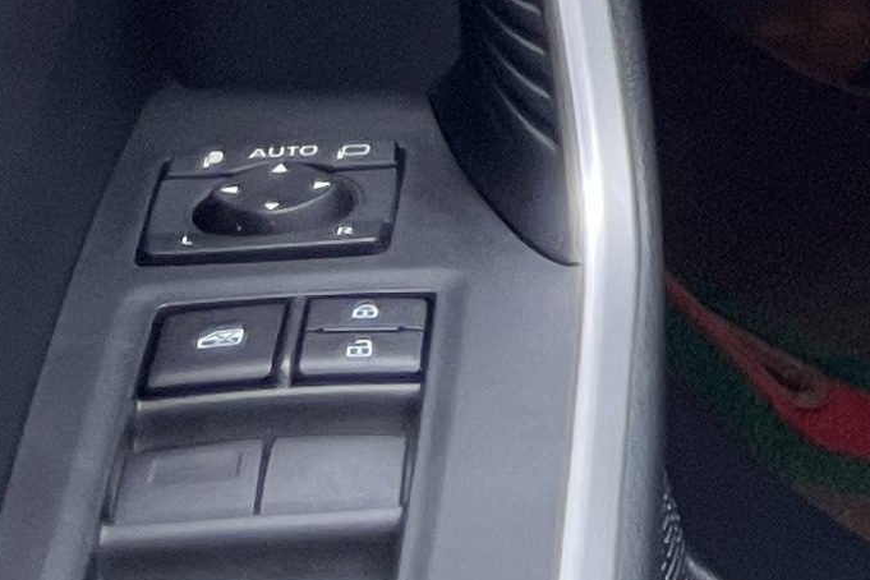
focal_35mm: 154
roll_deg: +0.0
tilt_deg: -10.3
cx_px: 2342
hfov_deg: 10.6
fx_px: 3721
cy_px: -1108
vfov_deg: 7.8
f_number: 1.6
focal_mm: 5.1
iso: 64
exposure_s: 1/50
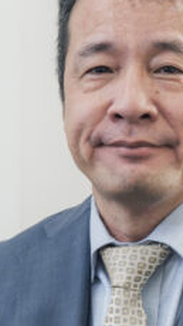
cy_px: 232
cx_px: 183
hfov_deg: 5.2
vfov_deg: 9.2
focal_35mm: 233
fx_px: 2014
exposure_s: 1/125
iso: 320
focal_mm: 50
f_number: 4.5
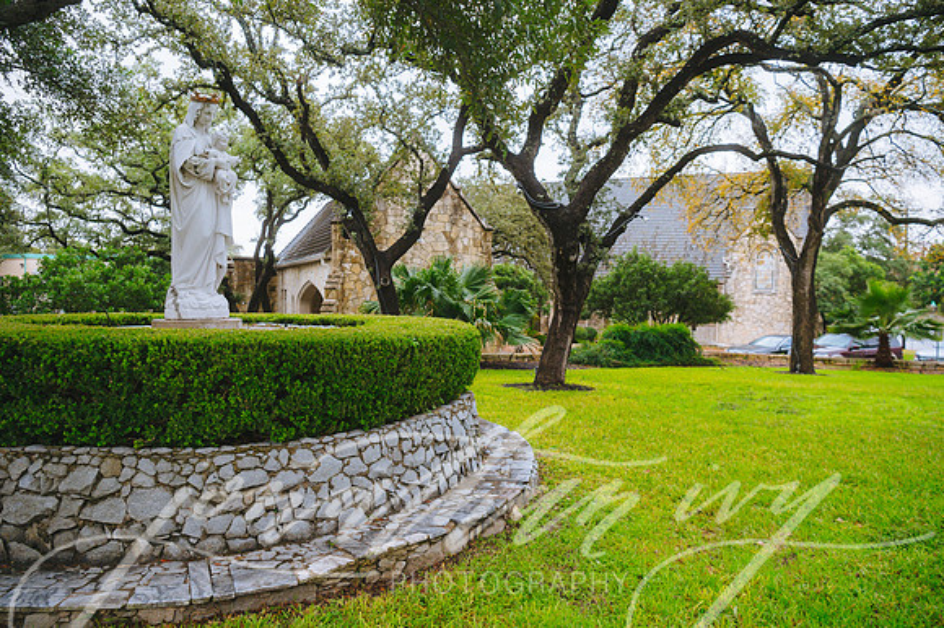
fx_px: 629
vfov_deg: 53.1
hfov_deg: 73.8
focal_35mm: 24
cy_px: 314
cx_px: 472
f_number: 3.5
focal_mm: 24
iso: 500
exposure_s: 1/400
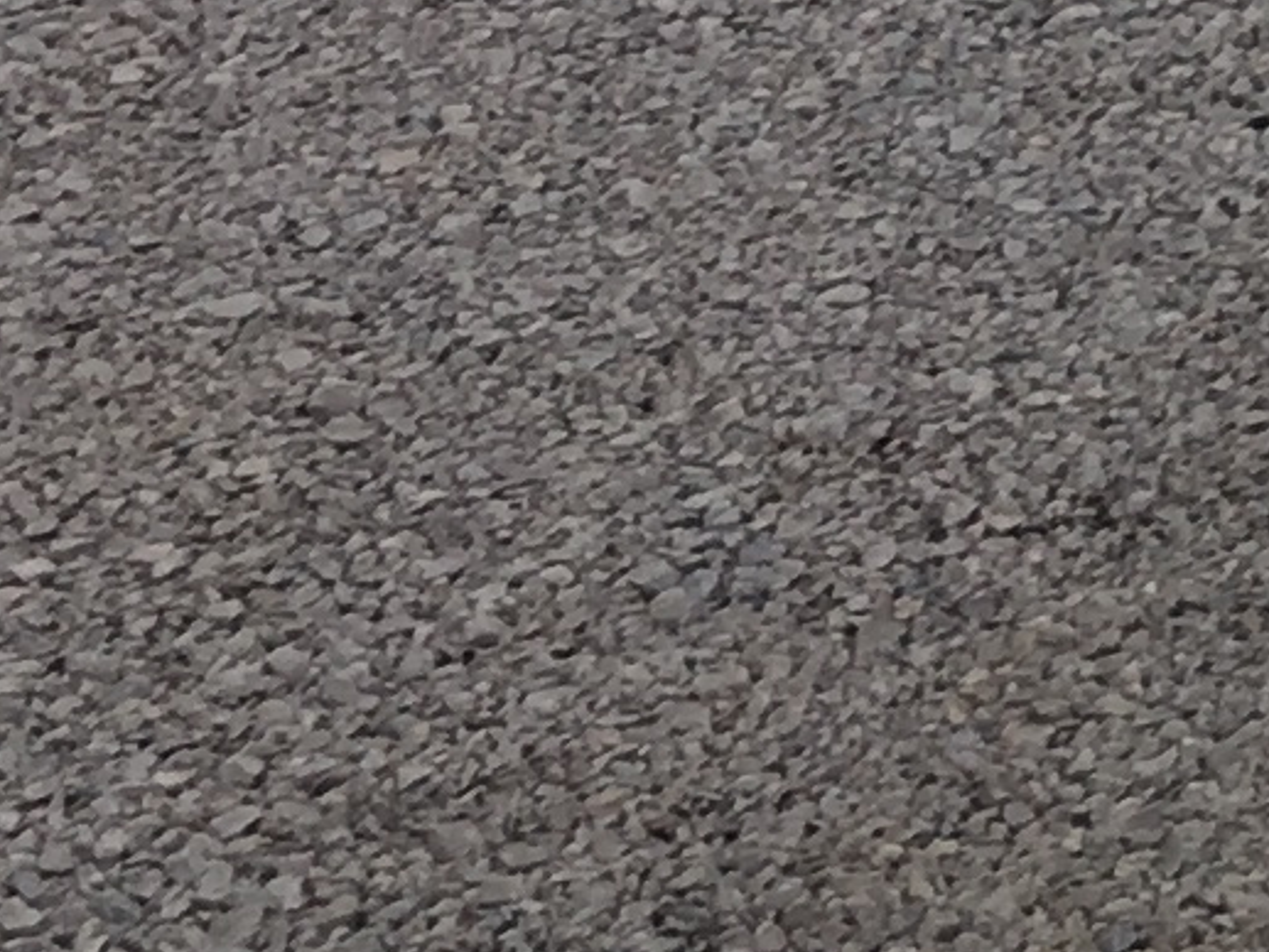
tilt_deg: -11.2
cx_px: 3959
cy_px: -1978
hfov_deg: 7.6
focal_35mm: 226
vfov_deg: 6.0
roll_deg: -2.3
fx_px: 8287
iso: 25
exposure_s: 1/60
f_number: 2.2
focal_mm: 4.15
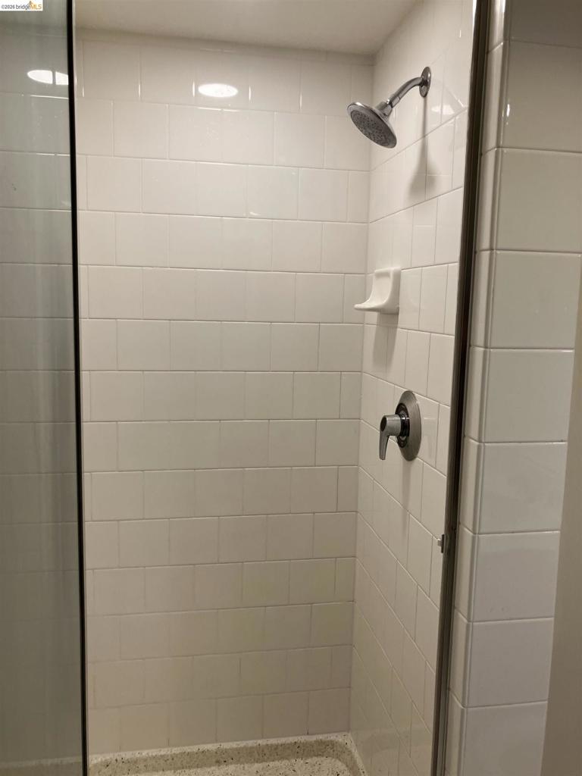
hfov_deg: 49.7
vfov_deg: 63.4
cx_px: 291
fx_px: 628
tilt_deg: -7.8
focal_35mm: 28
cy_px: 388
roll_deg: -2.1
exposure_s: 1/120
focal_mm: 3.99
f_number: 1.8
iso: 64
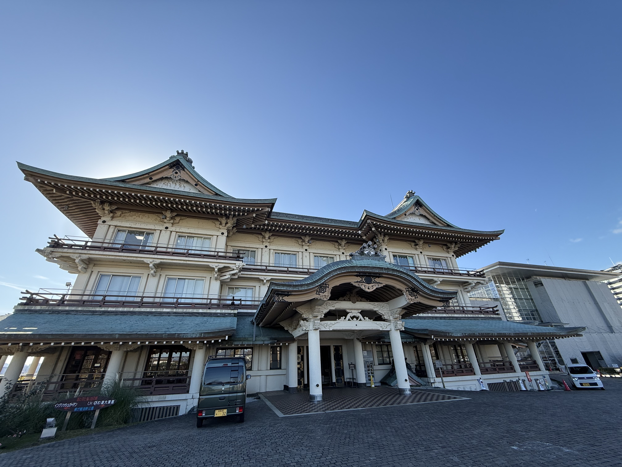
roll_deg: +1.1
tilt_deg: +27.3
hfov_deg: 102.1
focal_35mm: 14
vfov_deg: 85.7
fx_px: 252
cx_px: 311
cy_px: 234
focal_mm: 2.22
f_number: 2.2
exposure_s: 1/876
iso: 50
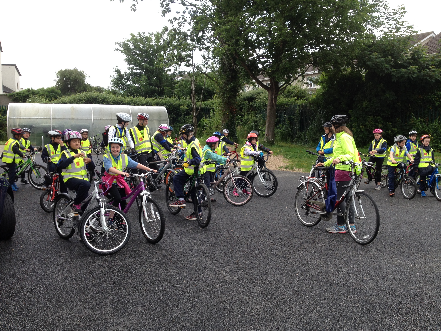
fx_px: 446
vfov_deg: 40.7
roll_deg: +1.0
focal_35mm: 35
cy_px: 166
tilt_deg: -9.4
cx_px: 220
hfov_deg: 52.6
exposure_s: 1/272
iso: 50
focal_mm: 4.28
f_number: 2.4
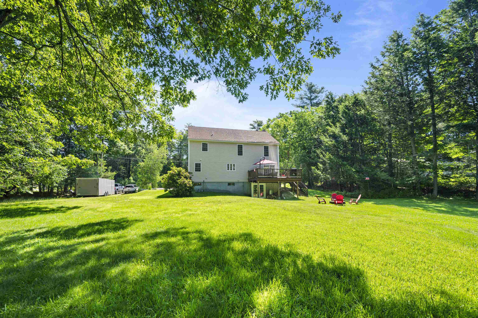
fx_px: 186
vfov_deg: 81.1
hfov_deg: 104.3
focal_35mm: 14
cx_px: 239
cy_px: 159
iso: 250
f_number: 7.1
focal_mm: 14
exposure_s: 1/15
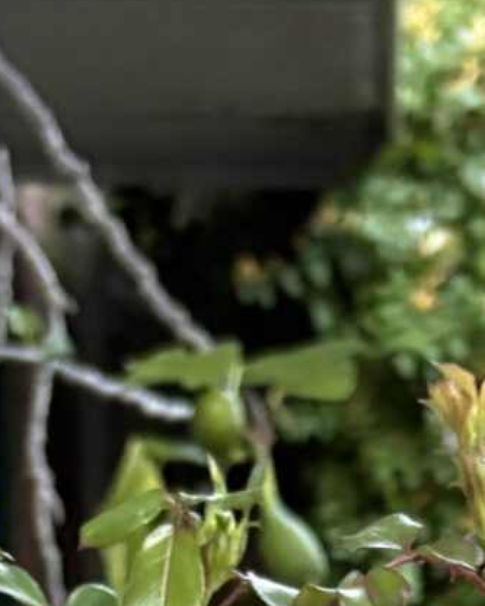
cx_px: 427
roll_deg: +0.7
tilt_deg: -18.0
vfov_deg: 10.6
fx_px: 2798
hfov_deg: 9.9
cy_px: 1435
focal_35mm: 156
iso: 320
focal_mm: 5.96
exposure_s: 1/60
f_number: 1.6
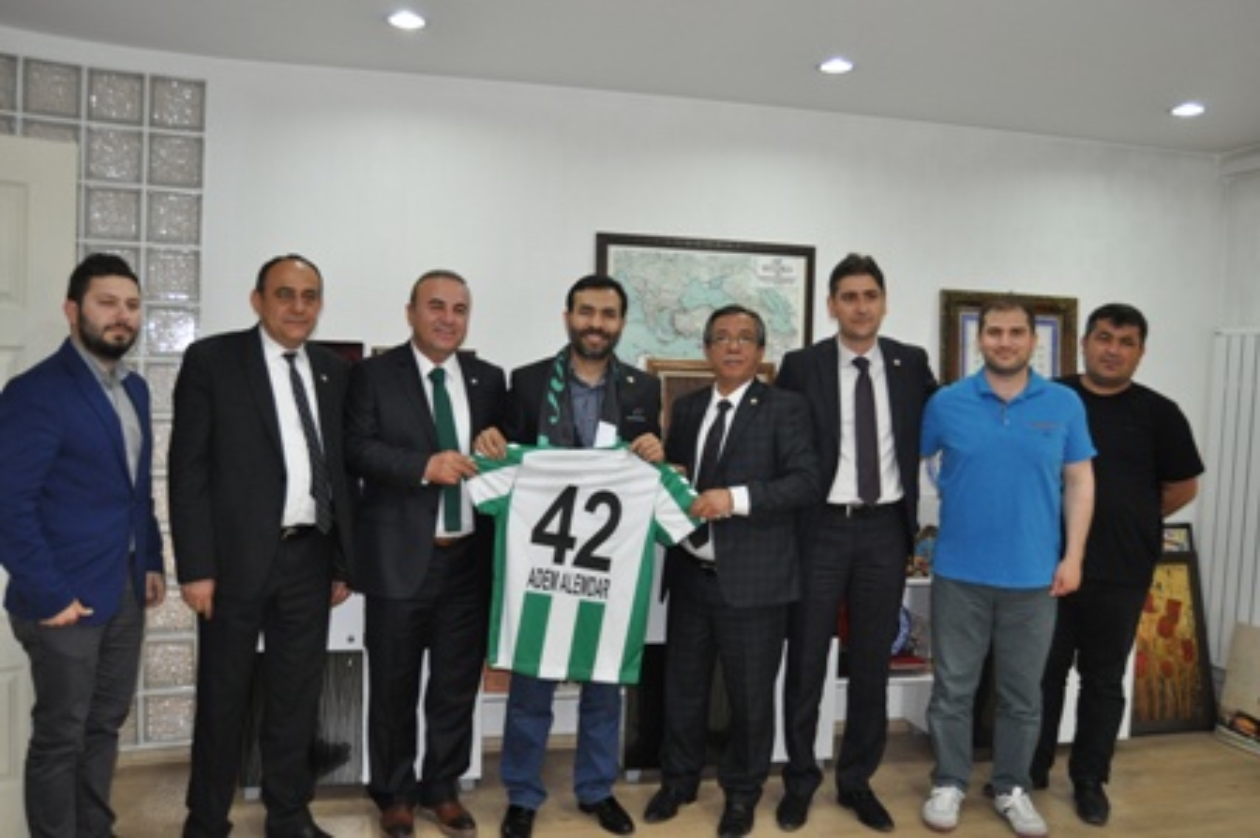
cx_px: 630
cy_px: 419
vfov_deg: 43.5
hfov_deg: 62.0
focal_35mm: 30
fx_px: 1049
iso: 800
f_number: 3.5
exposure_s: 1/60
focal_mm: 20
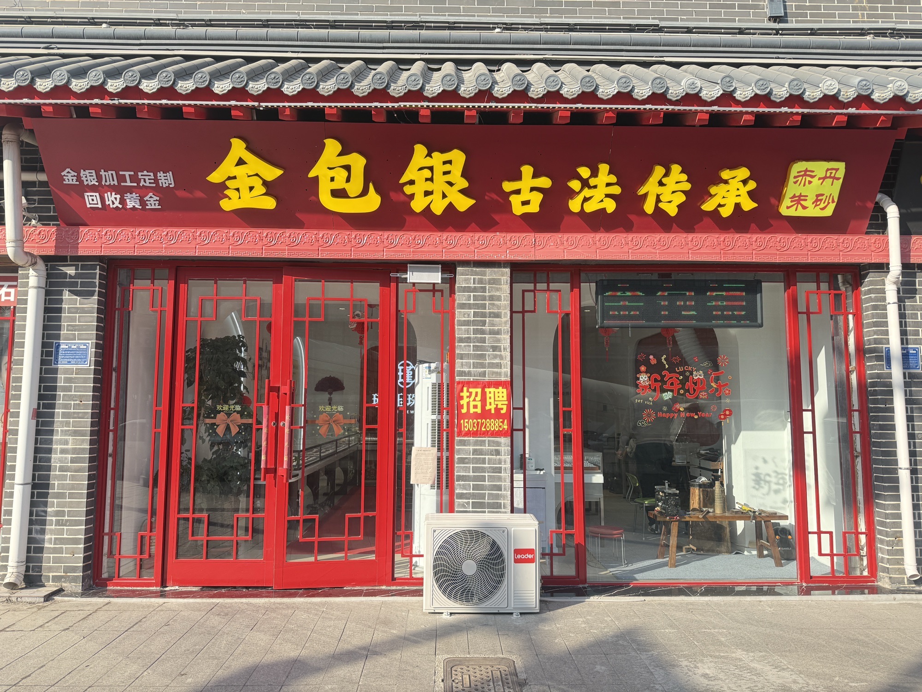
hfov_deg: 71.6
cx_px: 461
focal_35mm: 24
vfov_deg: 56.8
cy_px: 346
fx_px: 639
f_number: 1.78
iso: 100
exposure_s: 1/1156
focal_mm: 6.76
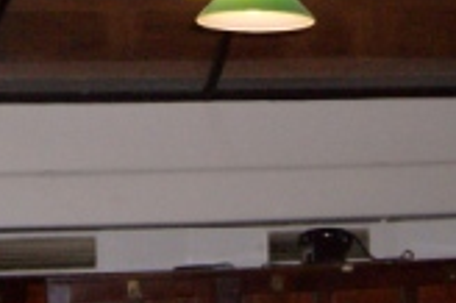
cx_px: 222
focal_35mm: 102
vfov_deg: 13.1
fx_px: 1291
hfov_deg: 20.0
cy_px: -58
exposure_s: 1/60
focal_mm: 6
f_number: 2.8
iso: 200
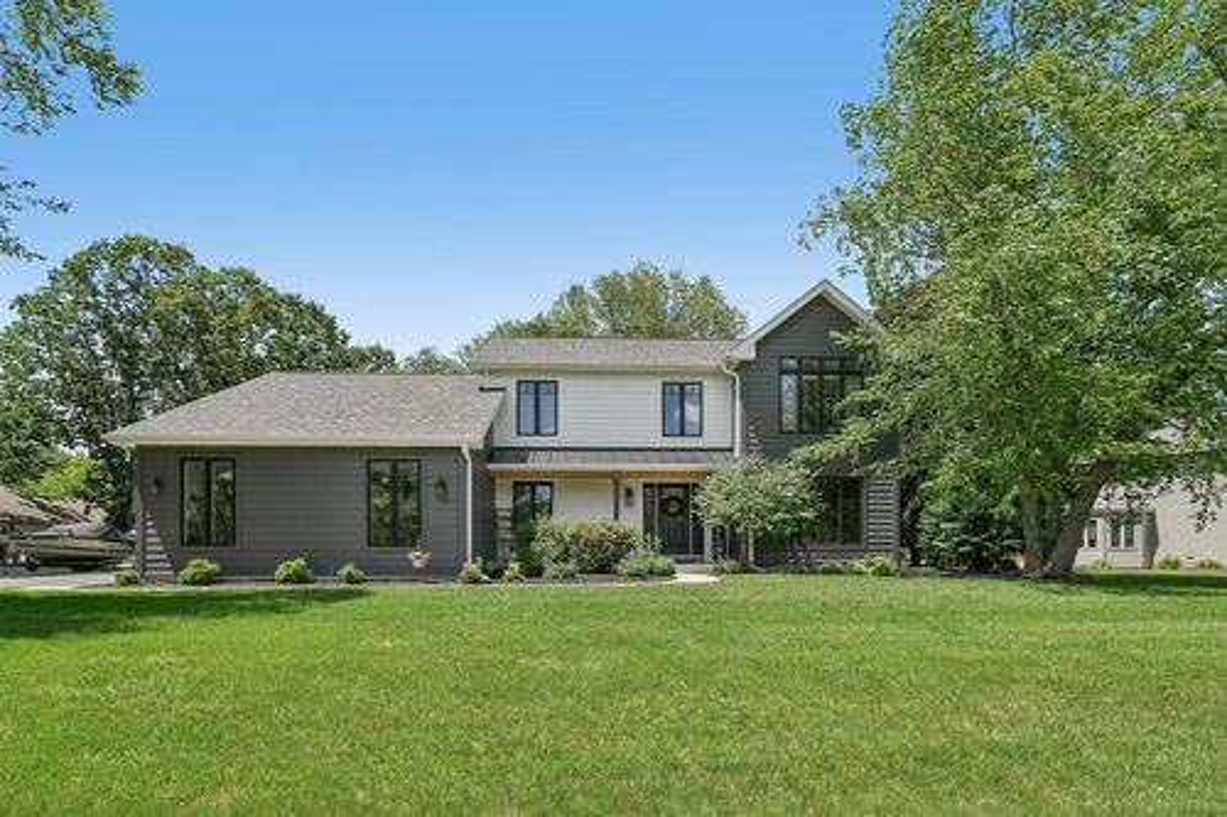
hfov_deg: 91.6
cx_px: 614
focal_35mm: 18
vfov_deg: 68.8
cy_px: 408
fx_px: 596
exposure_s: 1/320
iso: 100
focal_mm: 17.5
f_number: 7.1
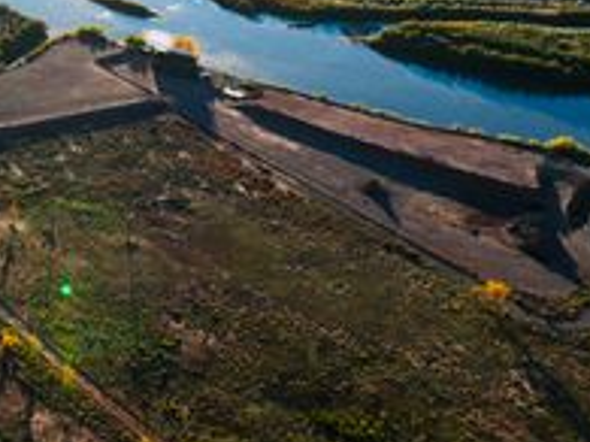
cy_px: -39
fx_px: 903
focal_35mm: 53
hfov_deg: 34.3
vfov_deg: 25.6
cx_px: 67
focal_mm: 12.29
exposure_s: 1/3200
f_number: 2.8
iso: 100
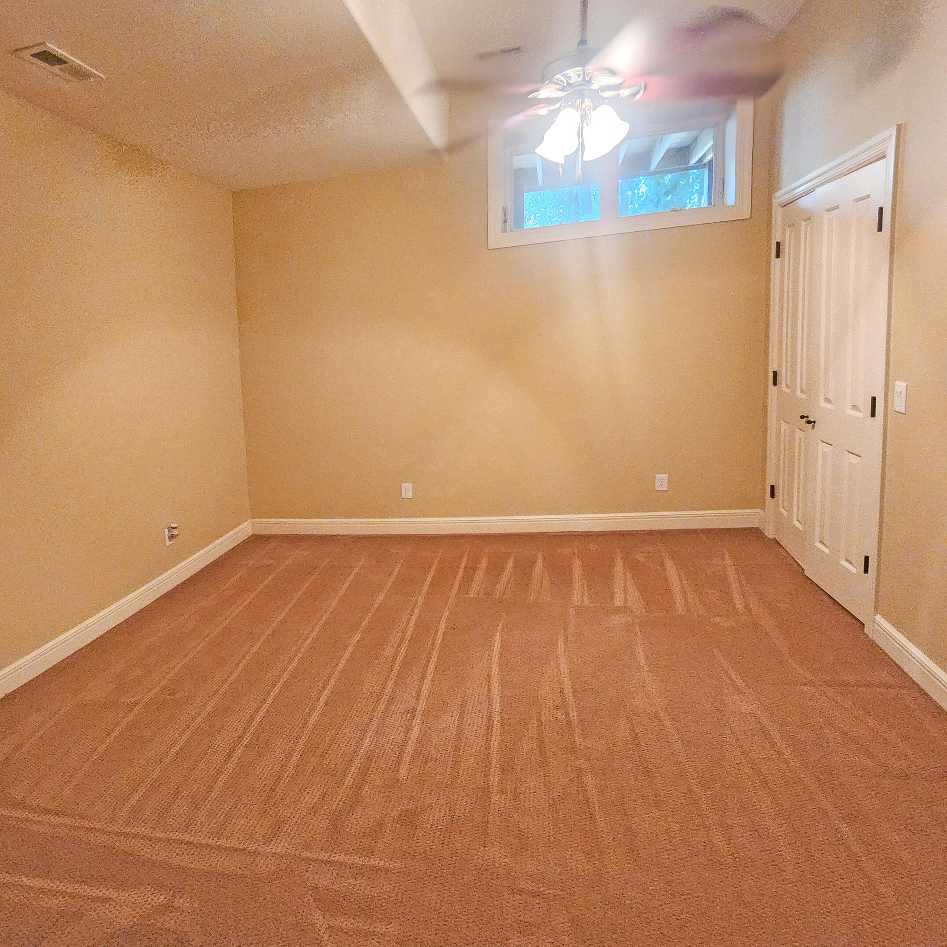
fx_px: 495
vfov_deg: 87.4
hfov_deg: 87.3
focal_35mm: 16
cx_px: 438
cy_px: 455
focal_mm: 2.2
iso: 640
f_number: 2.2
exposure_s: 1/30
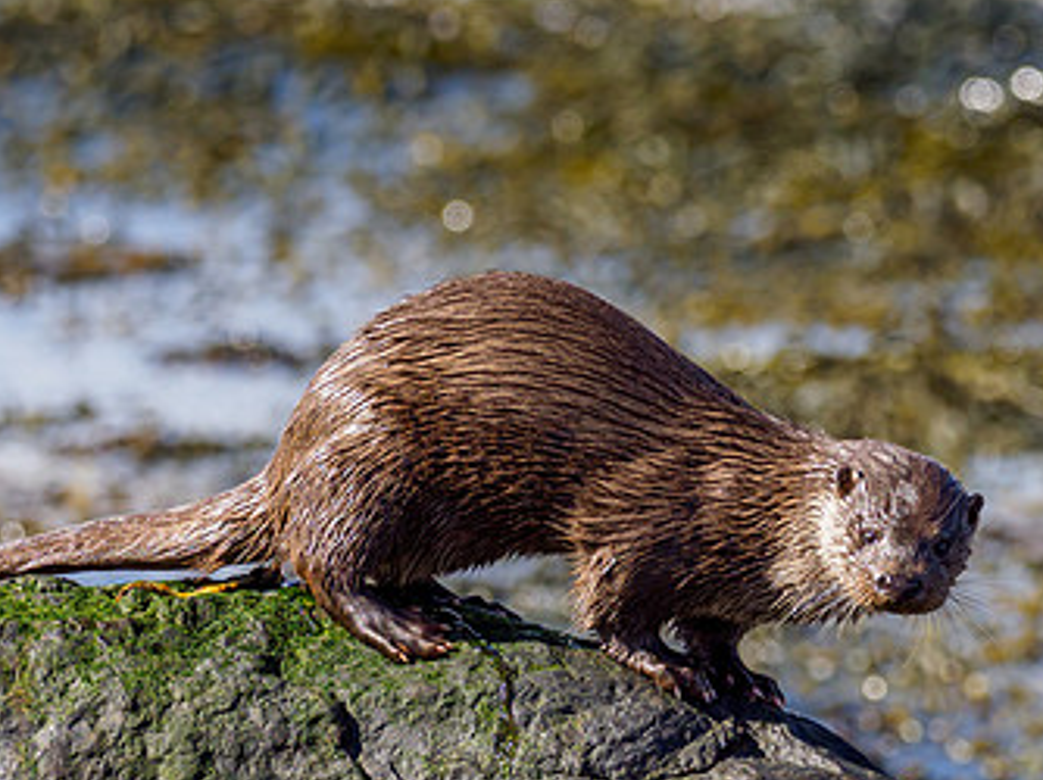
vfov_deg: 1.2
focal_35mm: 1275
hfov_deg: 1.6
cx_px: 799
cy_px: 588
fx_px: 38389
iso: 400
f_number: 4.5
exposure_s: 1/1000
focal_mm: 300
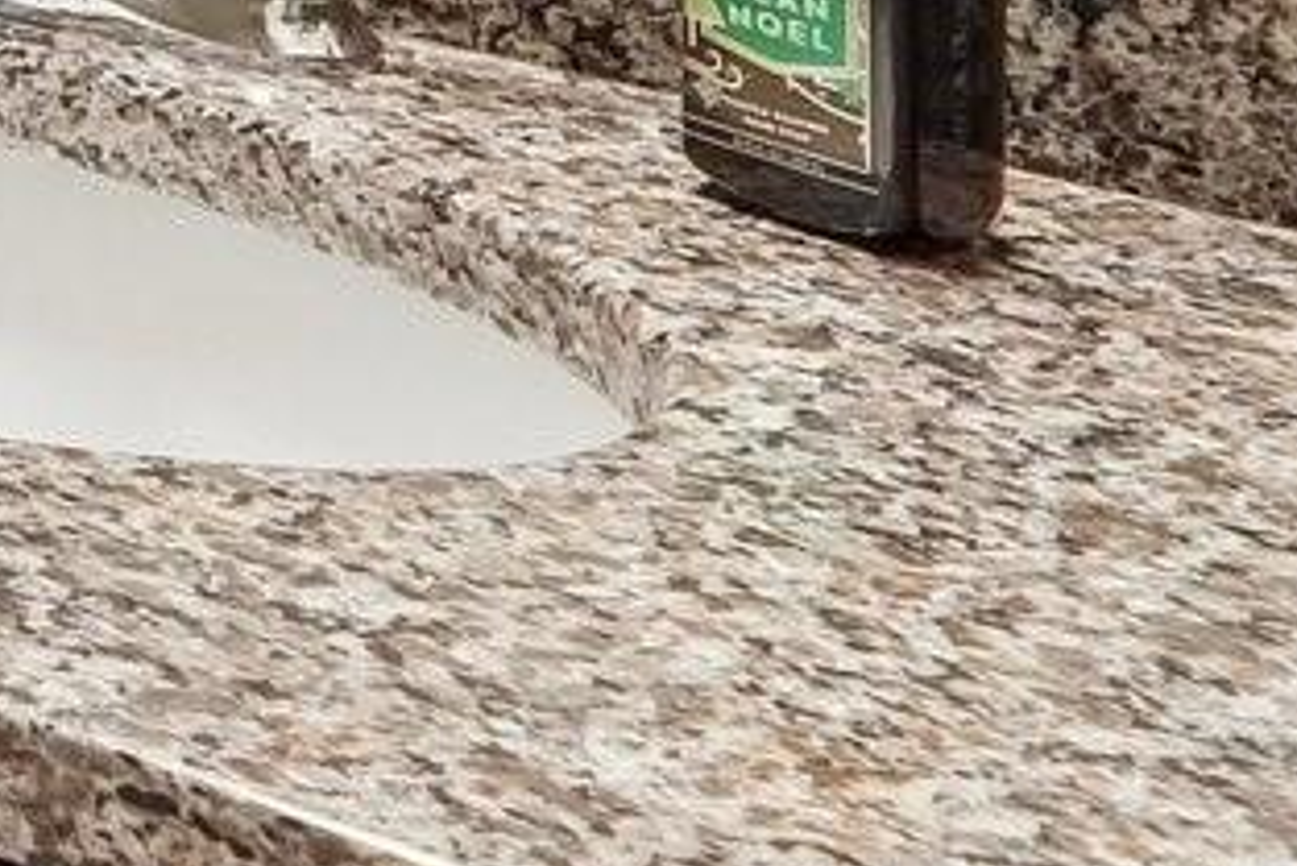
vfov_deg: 11.8
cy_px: -1088
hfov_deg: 11.8
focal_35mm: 98
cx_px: -2482
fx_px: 3532
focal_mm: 10
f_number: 8
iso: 400
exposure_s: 1/8
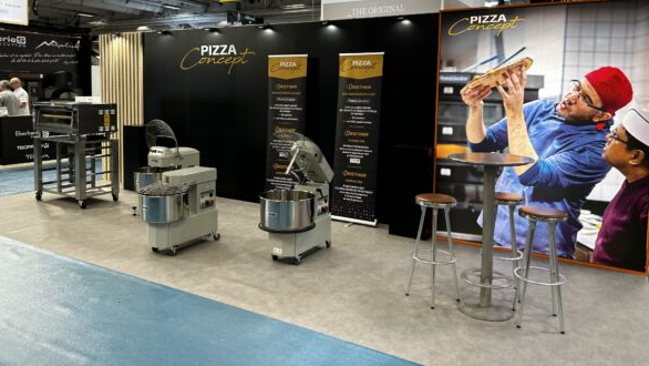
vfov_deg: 39.7
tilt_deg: -2.9
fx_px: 499
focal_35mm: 29
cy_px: 119
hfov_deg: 66.0
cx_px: 319
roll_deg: -0.9
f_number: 1.5
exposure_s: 1/100
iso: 50
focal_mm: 5.7
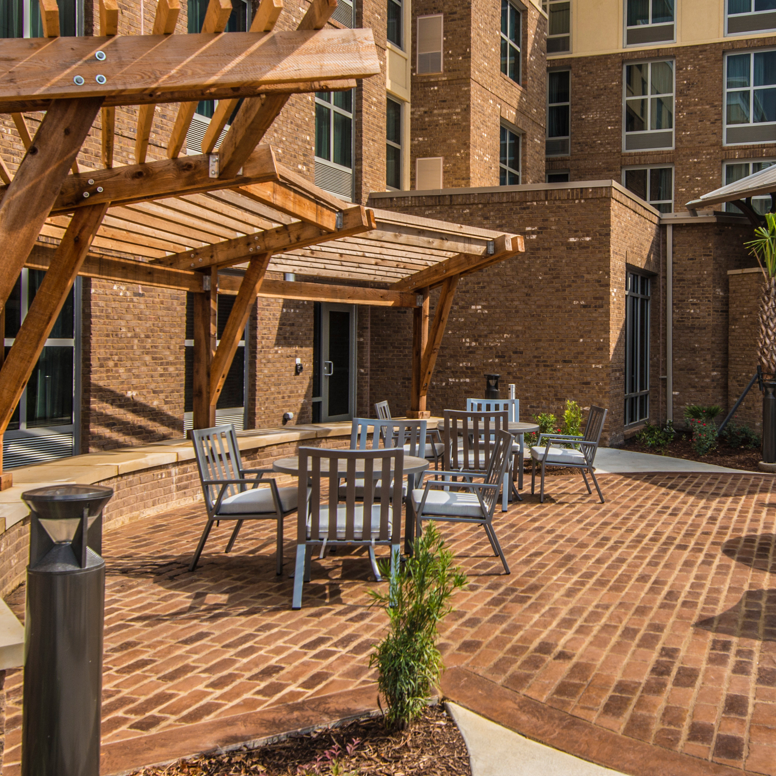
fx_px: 913
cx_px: 531
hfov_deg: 45.2
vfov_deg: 46.0
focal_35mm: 36
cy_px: 348
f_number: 7.1
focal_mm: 16
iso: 100
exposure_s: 1/250
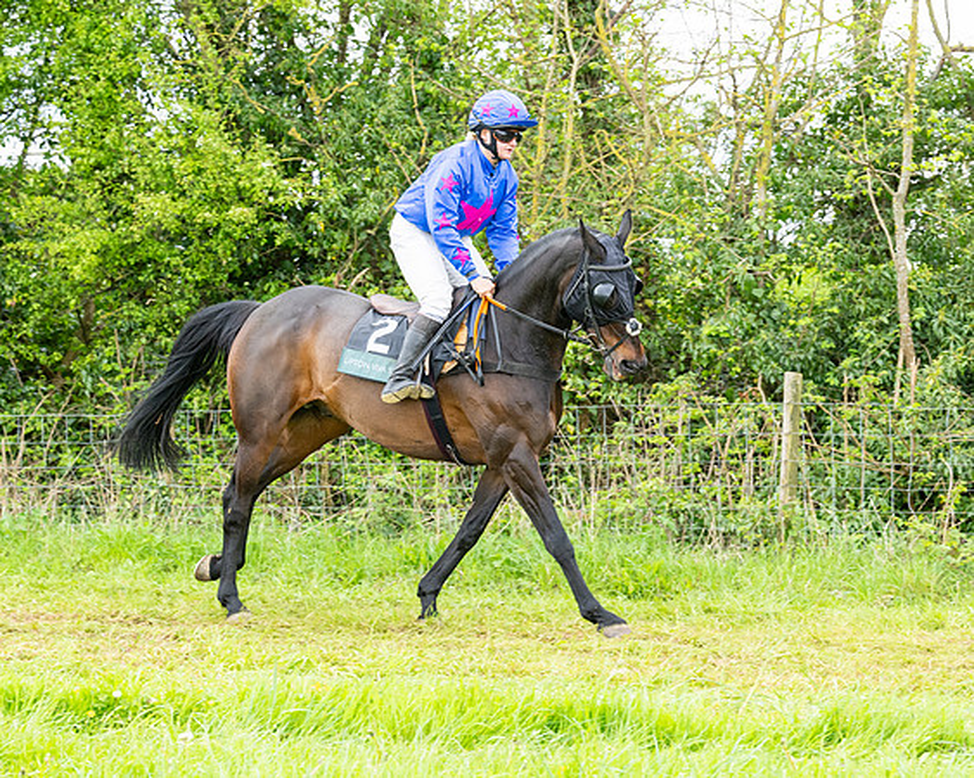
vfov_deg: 12.6
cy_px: 366
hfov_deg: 15.7
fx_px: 3524
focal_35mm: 122
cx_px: 482
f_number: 5
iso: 400
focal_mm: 82
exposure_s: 1/400
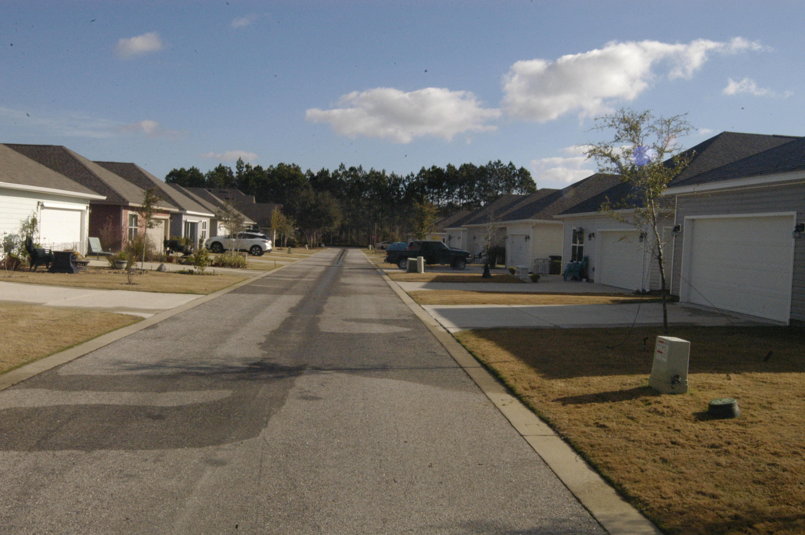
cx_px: 402
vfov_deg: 38.3
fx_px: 771
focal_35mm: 34
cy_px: 268
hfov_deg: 55.2
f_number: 22
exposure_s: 1/500
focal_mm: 23
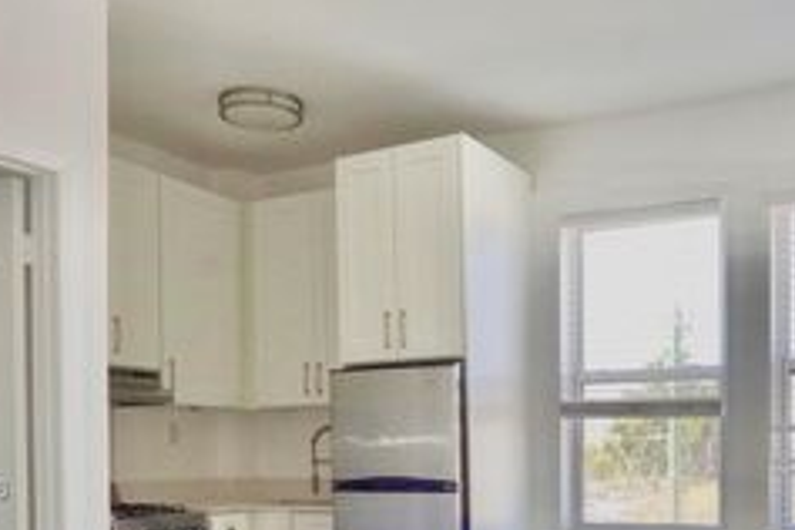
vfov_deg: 33.0
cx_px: 520
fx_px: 839
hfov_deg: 49.9
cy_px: 491
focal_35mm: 38
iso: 1000
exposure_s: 1/60
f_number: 11
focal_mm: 12
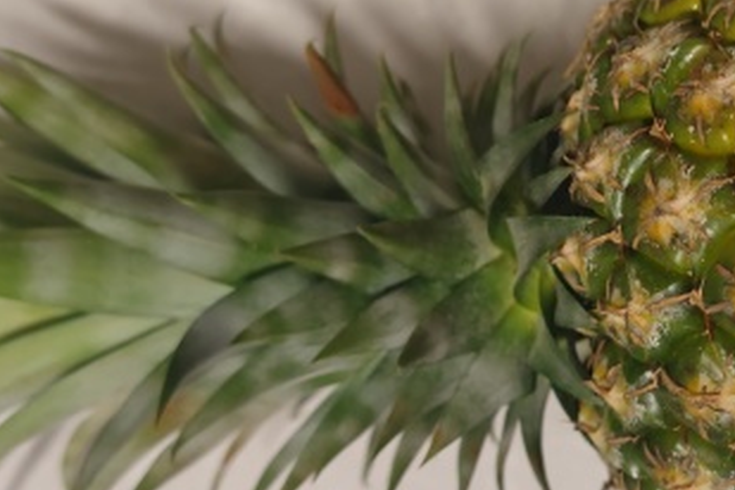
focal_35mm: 62
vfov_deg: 21.9
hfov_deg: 31.3
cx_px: 623
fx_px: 1266
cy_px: 252
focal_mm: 8.7
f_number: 1.9
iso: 557
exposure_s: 1/40
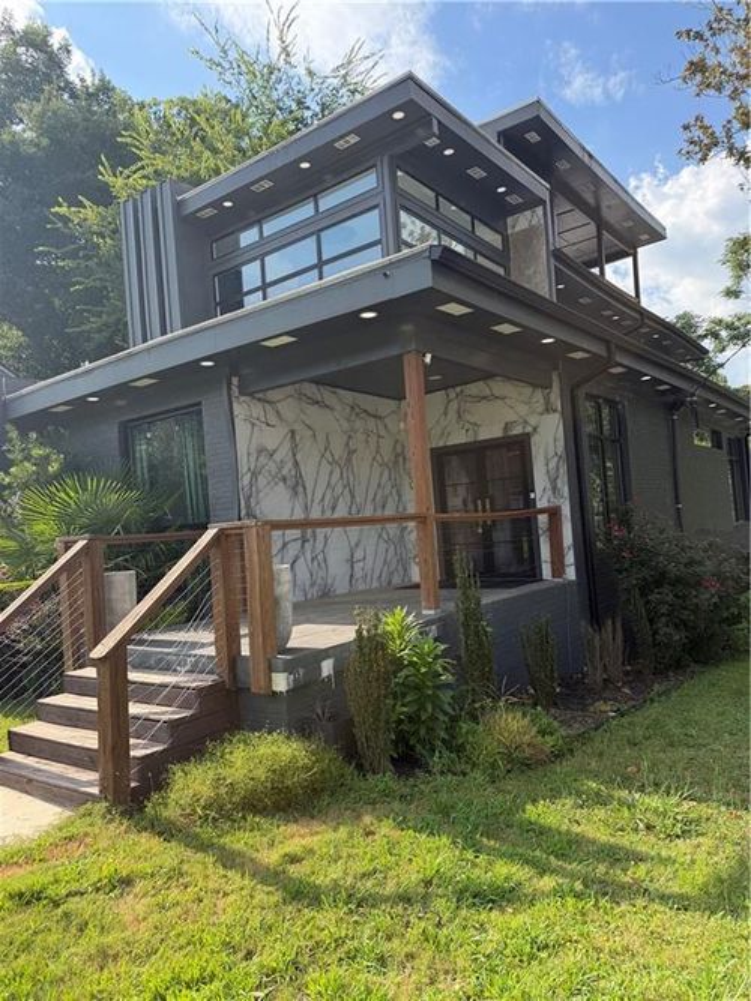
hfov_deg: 56.8
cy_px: 500
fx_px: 694
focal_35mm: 24
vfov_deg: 71.6
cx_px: 376
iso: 100
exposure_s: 1/1770
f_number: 1.78
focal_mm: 6.76
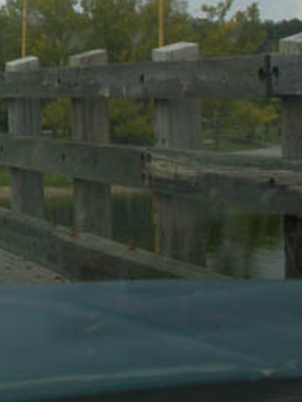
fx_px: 1290
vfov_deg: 17.4
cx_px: -274
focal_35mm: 111
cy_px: 26
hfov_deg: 12.1
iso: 100
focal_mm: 7.85
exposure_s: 1/229
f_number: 6.7
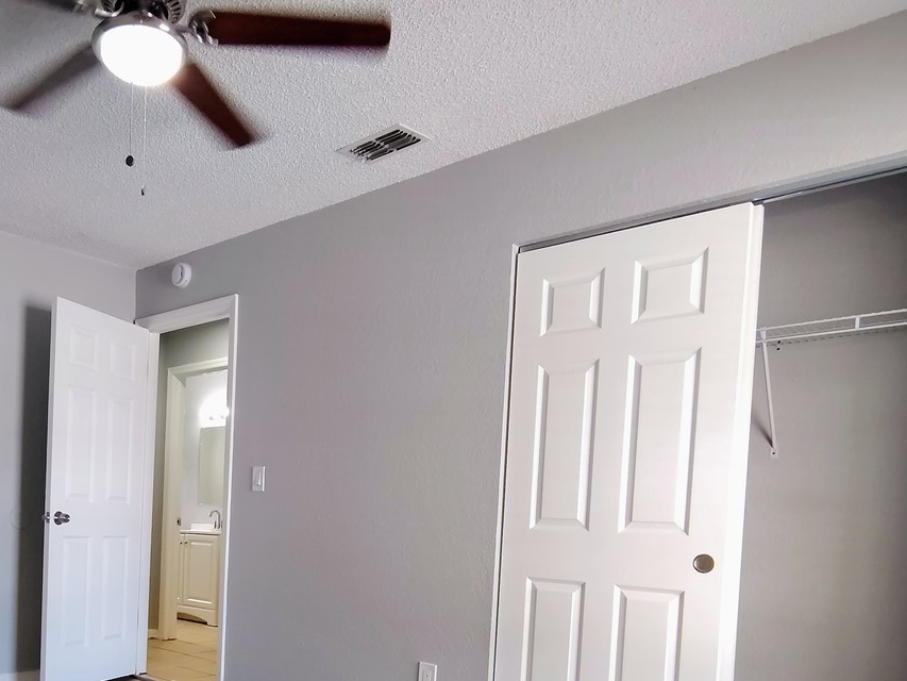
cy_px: 537
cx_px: 243
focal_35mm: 30
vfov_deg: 44.7
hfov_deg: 57.4
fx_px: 786
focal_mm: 2.13
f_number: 2.2
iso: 388
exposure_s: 1/60
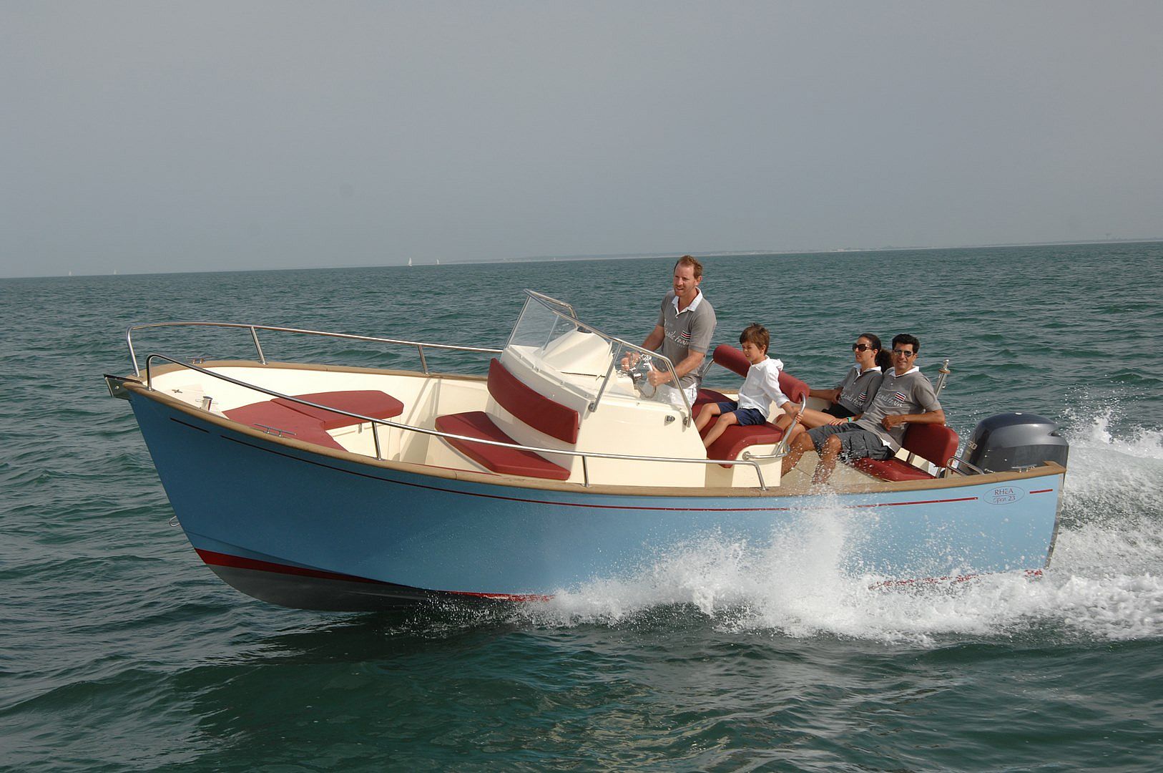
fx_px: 1936
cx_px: 582
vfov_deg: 22.6
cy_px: 386
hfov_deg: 33.4
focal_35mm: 60
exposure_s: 1/750
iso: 200
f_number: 8
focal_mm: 40
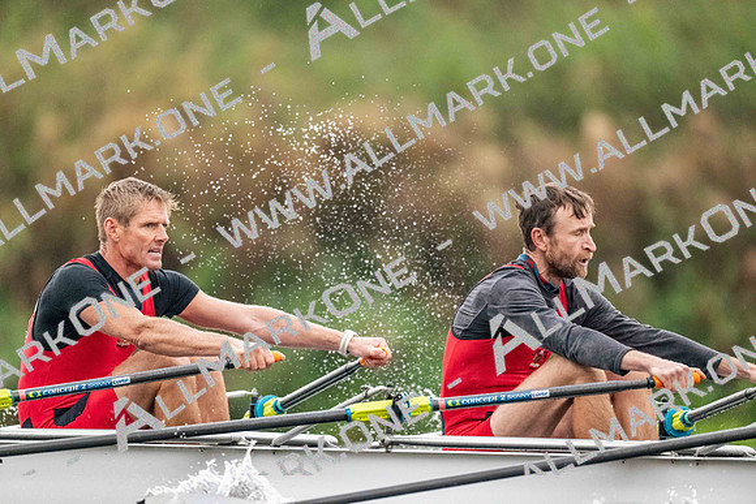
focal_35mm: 600
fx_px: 12602
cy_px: 252
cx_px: 378
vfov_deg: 2.3
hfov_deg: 3.4
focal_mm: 600
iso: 8000
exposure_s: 1/2500
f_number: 4
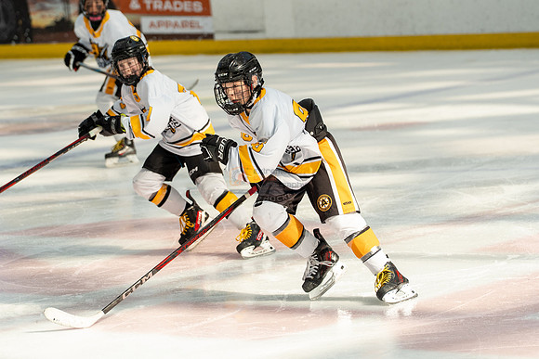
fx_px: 3369
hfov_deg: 9.1
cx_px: 270
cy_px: 180
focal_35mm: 225
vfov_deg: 6.1
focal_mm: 150
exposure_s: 1/1600
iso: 800
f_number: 3.5
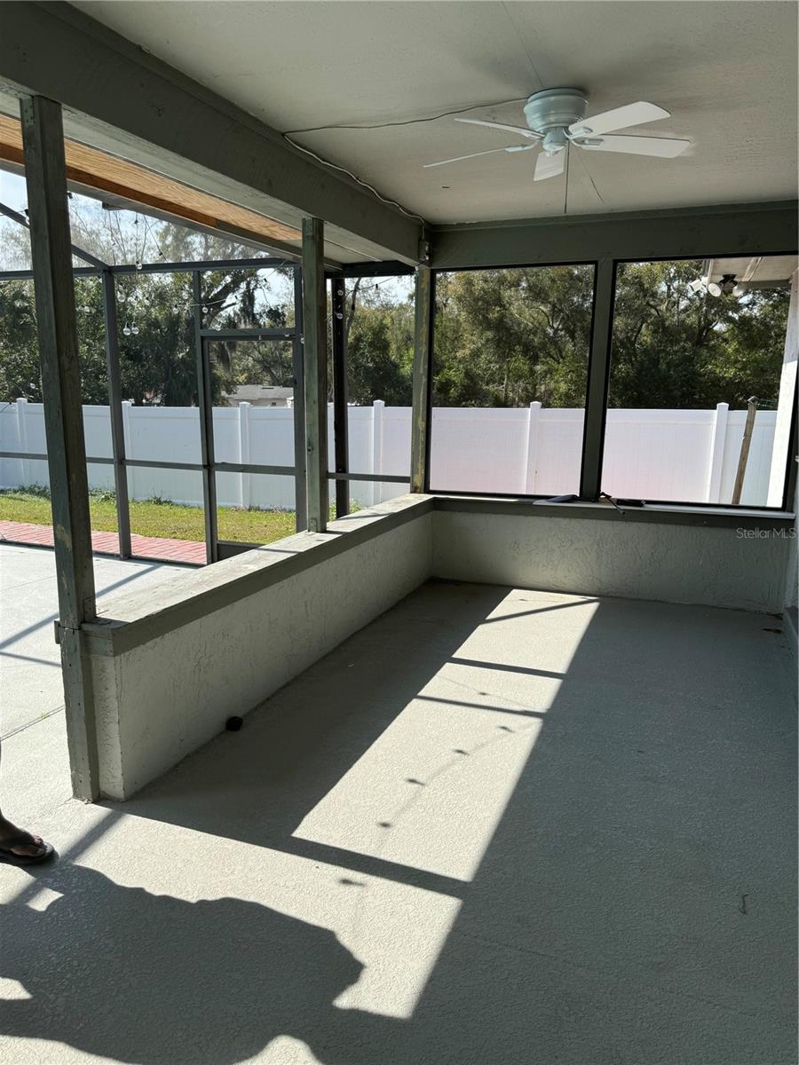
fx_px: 739
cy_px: 532
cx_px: 400
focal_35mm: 24
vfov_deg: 71.6
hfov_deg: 56.8
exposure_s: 1/1597
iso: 80
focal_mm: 6.76
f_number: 1.78
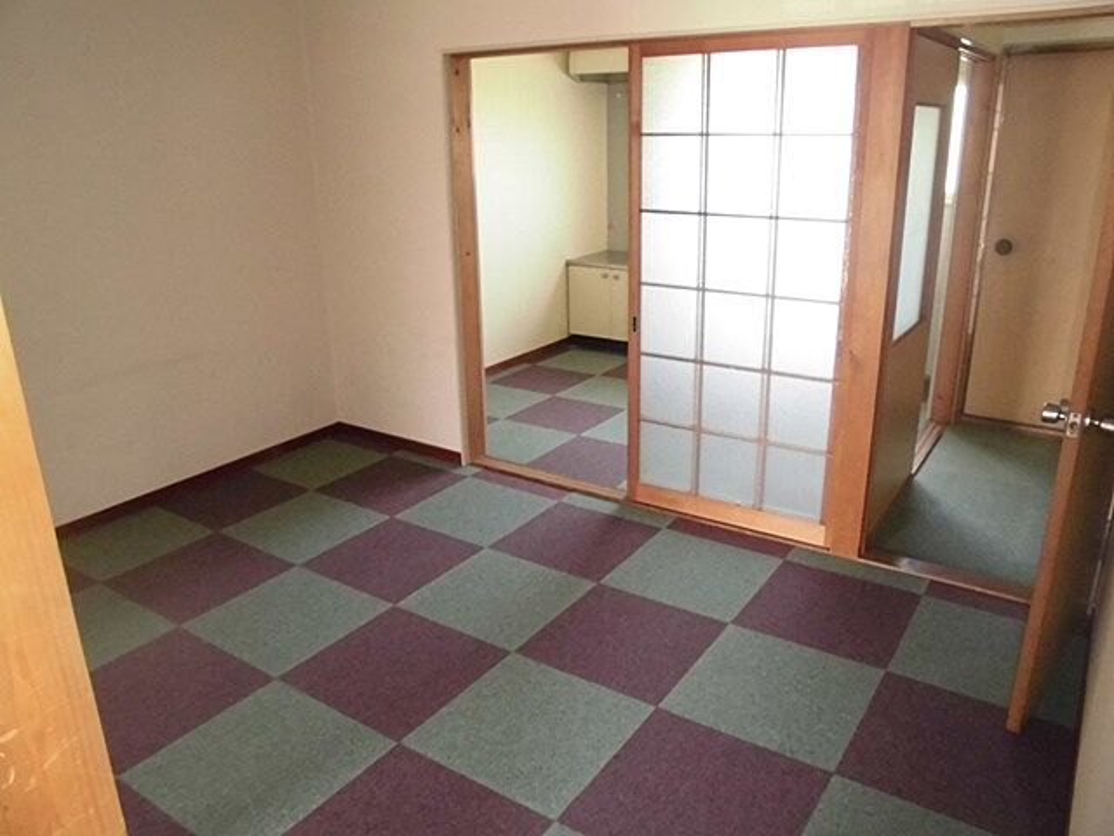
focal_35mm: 26
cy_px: 418
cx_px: 557
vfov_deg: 53.1
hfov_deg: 67.3
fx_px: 837
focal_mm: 4.6
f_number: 3.5
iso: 400
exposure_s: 1/50
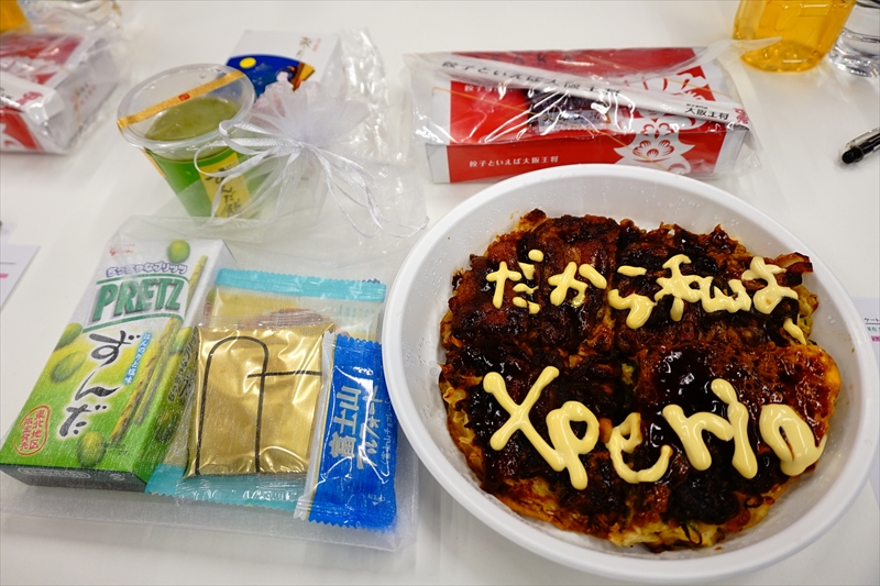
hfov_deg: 71.5
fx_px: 611
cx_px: 440
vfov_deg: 51.3
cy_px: 293
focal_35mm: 25
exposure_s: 1/60
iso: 320
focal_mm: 17
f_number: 3.5
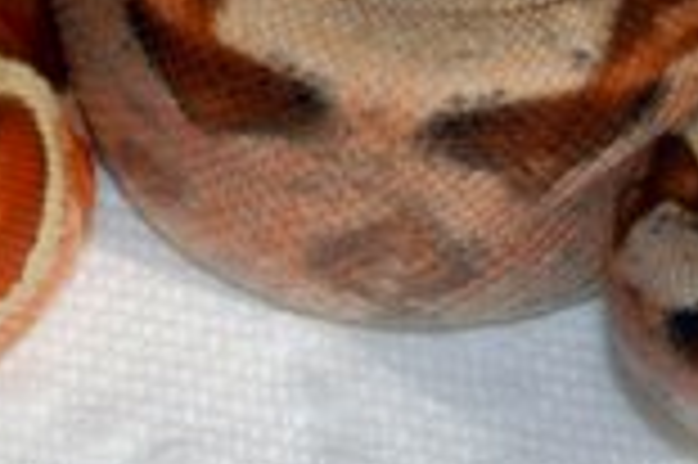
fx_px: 12610
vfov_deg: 2.1
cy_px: -277
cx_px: 72
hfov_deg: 3.2
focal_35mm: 651
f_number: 36
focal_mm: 105
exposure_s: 1/180
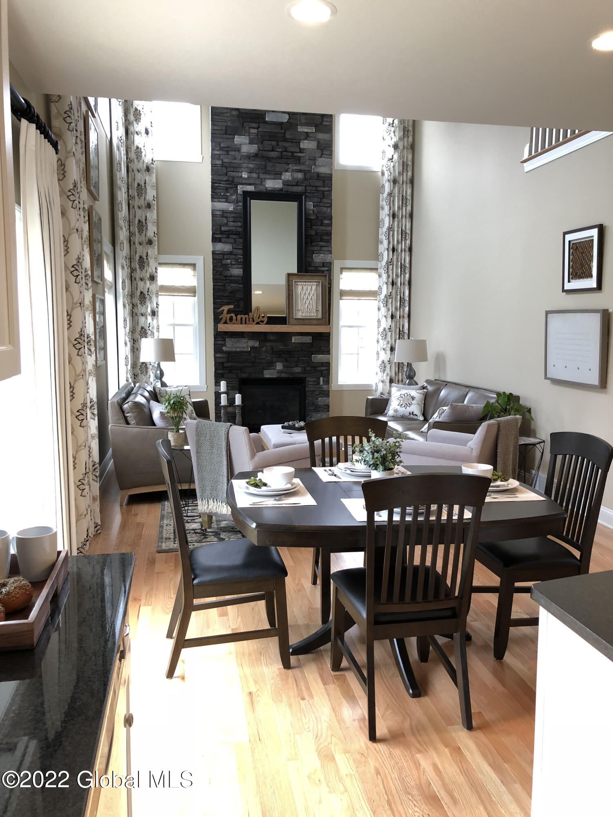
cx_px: 306
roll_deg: -0.2
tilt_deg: -7.2
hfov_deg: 49.7
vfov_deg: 63.4
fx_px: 661
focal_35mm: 28
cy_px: 408
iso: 40
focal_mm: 4
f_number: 1.8
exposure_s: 1/15
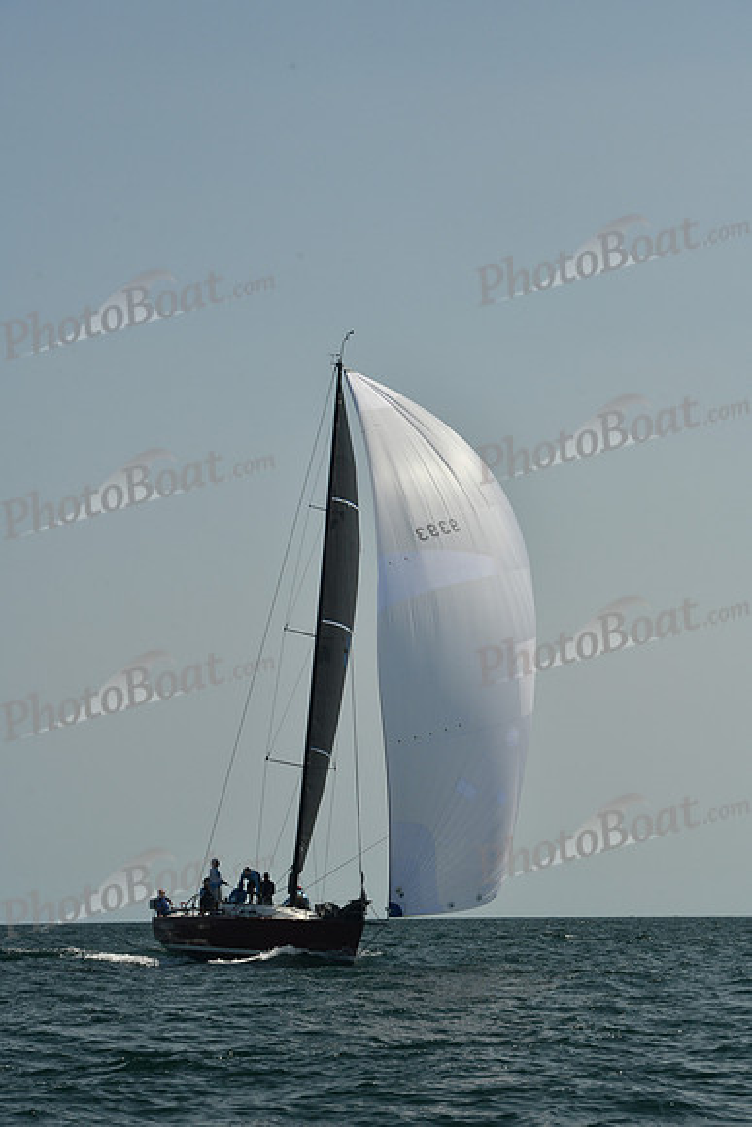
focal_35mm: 110
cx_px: 376
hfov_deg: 12.5
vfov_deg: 18.6
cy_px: 564
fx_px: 3444
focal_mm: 110
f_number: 10
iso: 320
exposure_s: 1/640
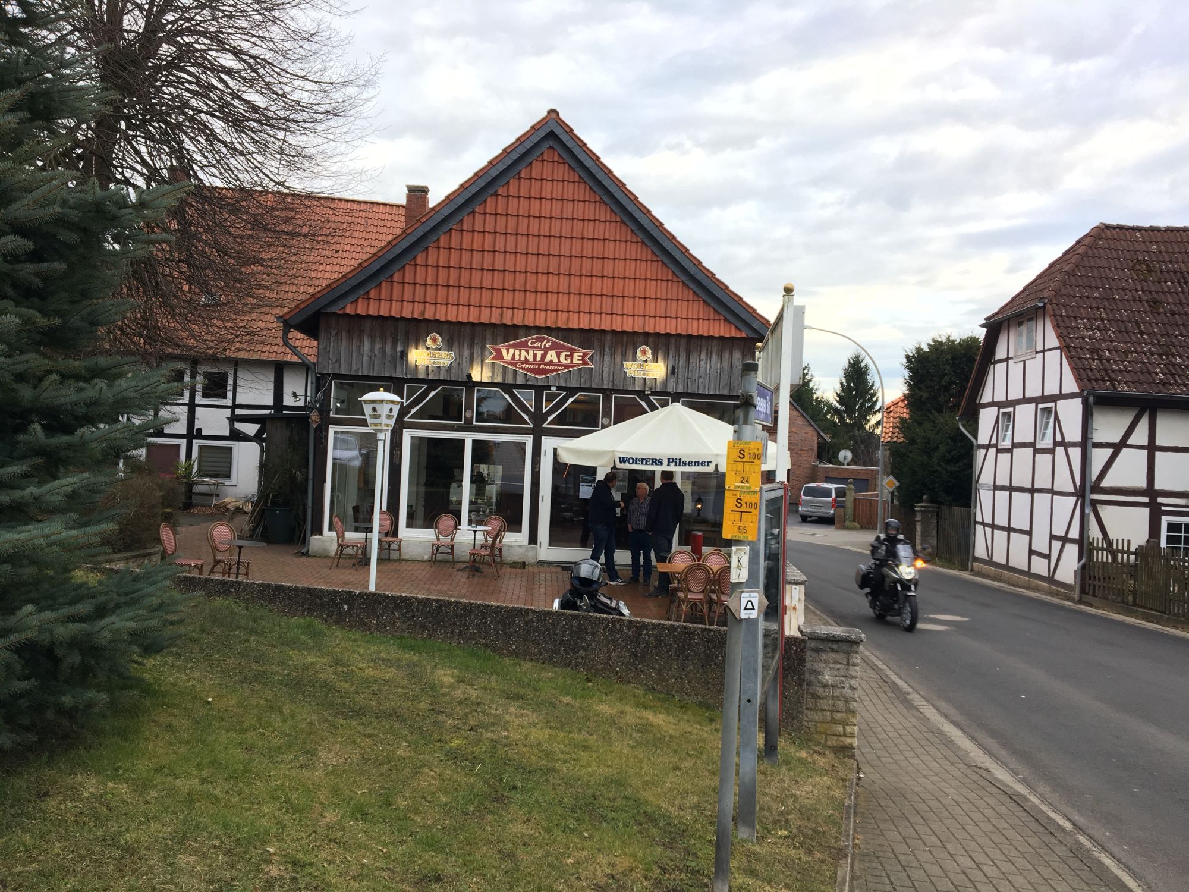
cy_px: 446
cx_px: 594
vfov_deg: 48.2
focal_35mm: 29
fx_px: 996
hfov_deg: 61.7
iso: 25
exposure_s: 1/50
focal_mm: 4.15
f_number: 2.2
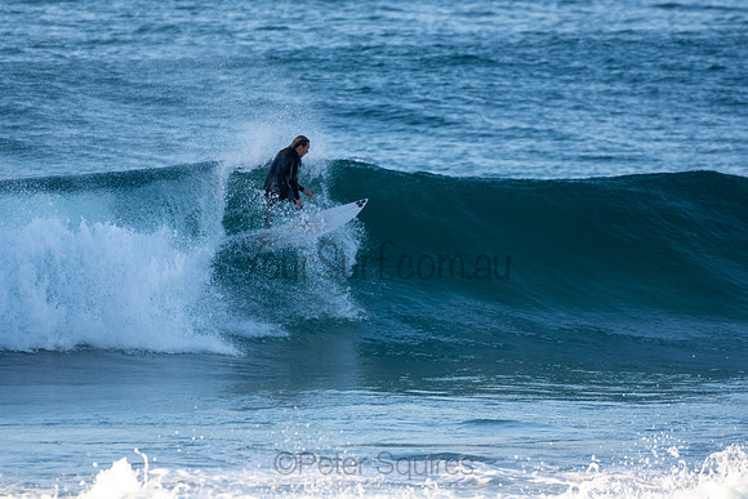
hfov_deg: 2.7
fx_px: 15586
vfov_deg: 1.8
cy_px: 250
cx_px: 374
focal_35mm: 750
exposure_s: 1/1250
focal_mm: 500
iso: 720
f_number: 5.6
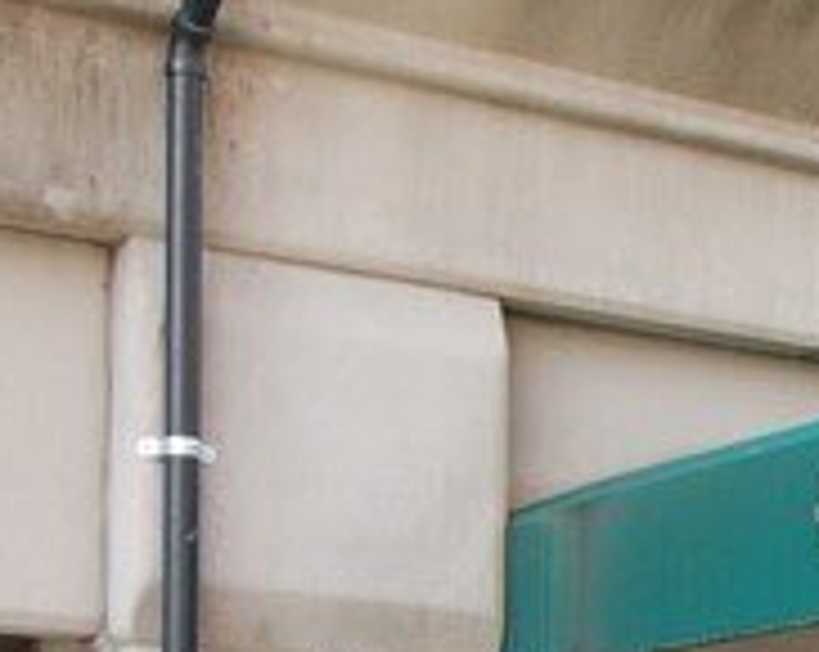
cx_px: 1418
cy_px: 773
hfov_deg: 14.5
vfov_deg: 12.6
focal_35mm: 119
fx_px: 2880
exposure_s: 1/125
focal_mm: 24
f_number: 5.6
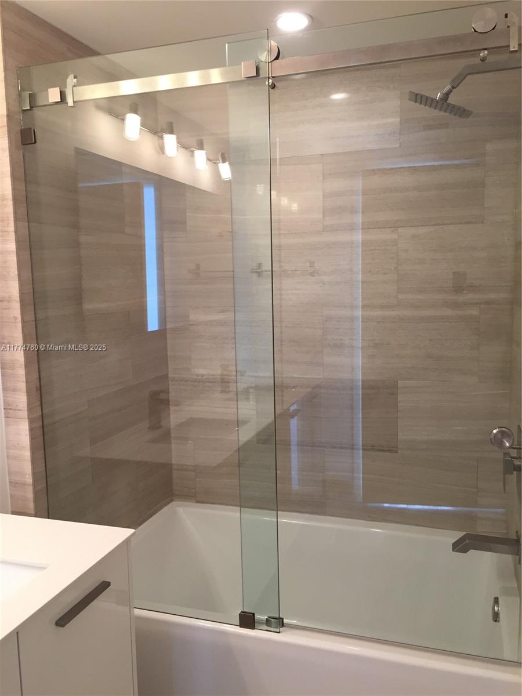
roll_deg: +0.3
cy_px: 348
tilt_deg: -7.6
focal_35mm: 29
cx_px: 261
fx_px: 583
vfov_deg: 61.7
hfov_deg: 48.2
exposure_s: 1/30
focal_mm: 4.15
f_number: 2.2
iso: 64
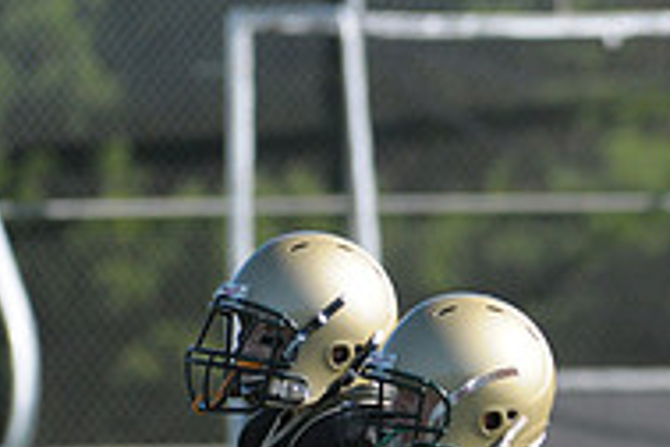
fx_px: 17102
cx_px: 986
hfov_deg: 2.2
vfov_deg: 1.5
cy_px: 616
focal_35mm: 919
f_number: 4
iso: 640
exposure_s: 1/2500
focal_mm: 200
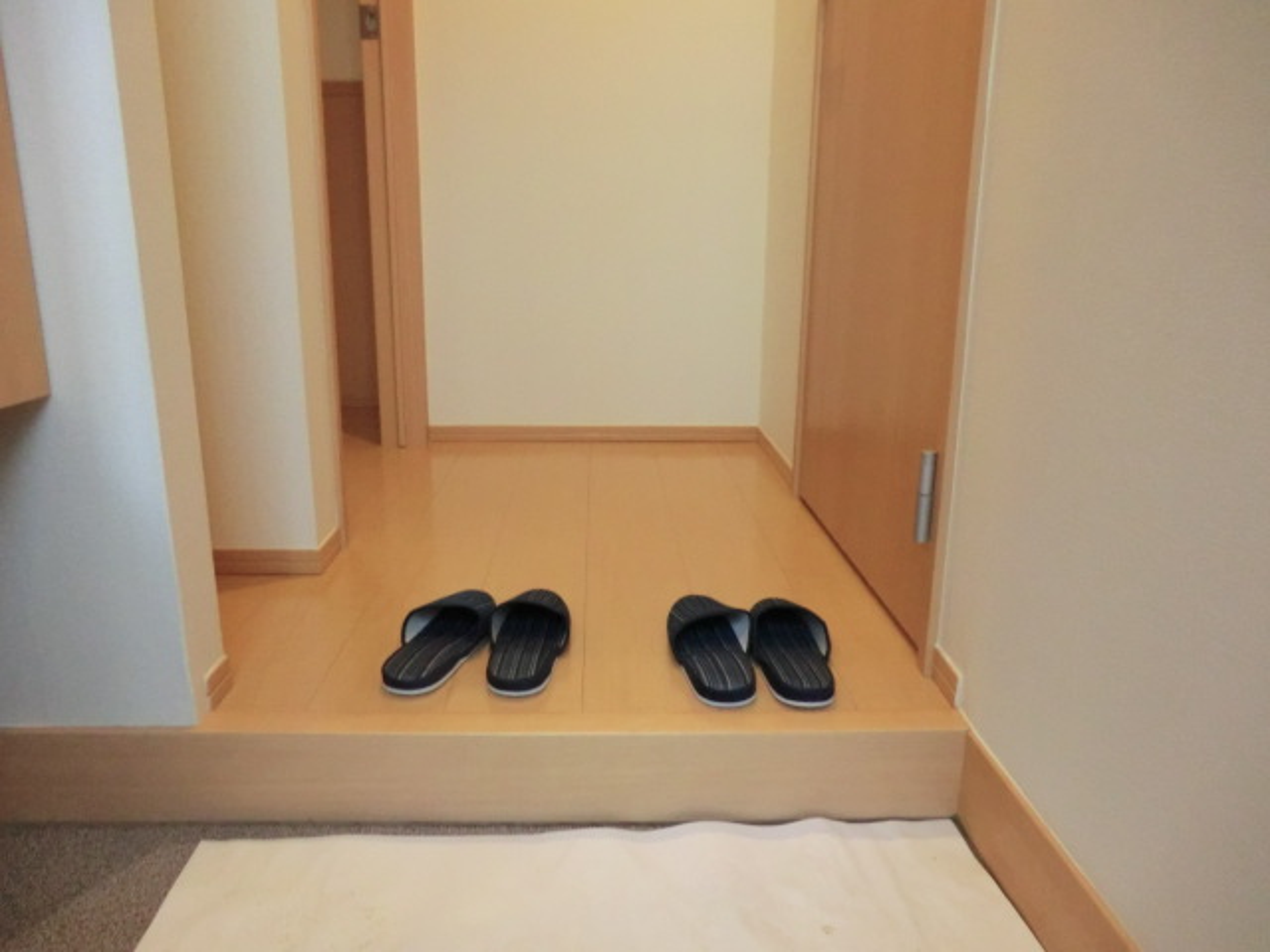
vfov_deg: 56.8
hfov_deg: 71.6
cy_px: 476
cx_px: 635
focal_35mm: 24
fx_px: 881
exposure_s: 1/60
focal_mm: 4.3
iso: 500
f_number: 3.2
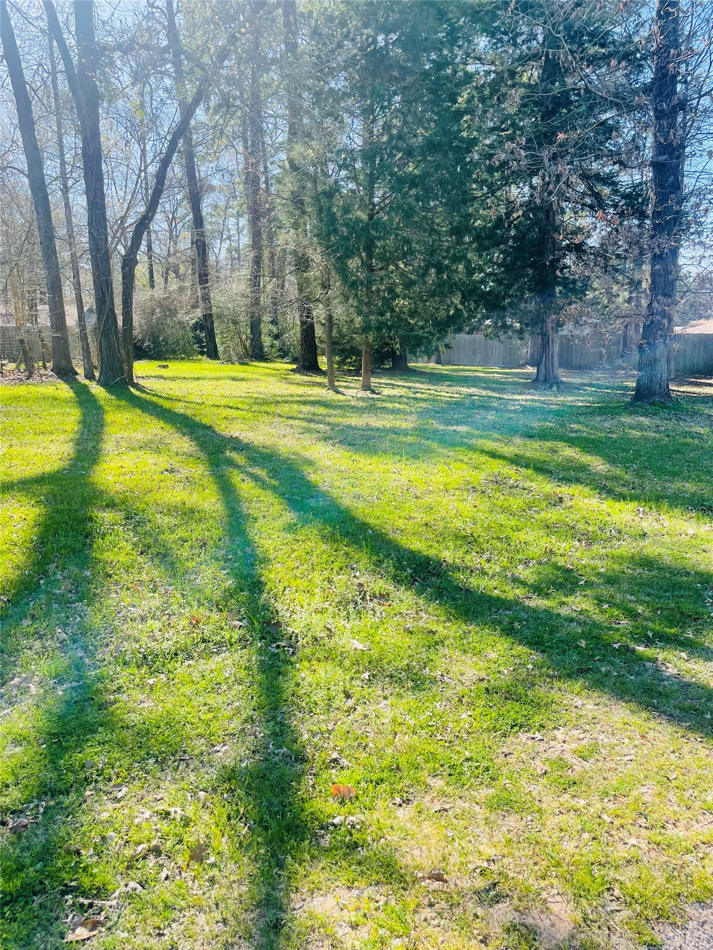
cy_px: 475
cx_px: 356
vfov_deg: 67.3
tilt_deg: -10.7
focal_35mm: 26
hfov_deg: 53.1
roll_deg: +1.7
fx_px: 714
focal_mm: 4.2
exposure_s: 1/836
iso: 32
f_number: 1.6
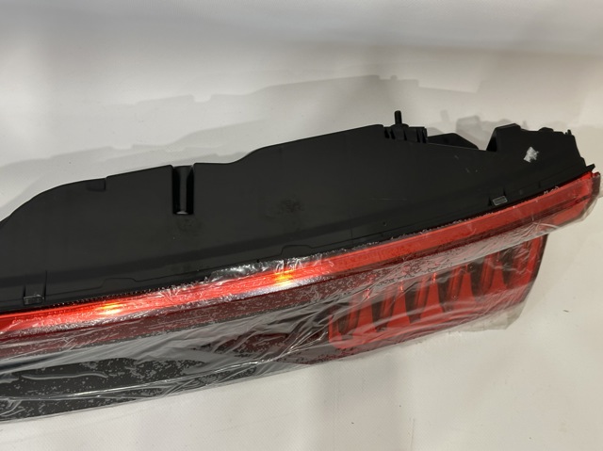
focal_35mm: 48
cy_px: 226
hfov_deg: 39.7
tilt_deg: -72.8
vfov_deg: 30.2
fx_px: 836
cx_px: 302
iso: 125
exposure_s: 1/50
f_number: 1.78
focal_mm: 6.86
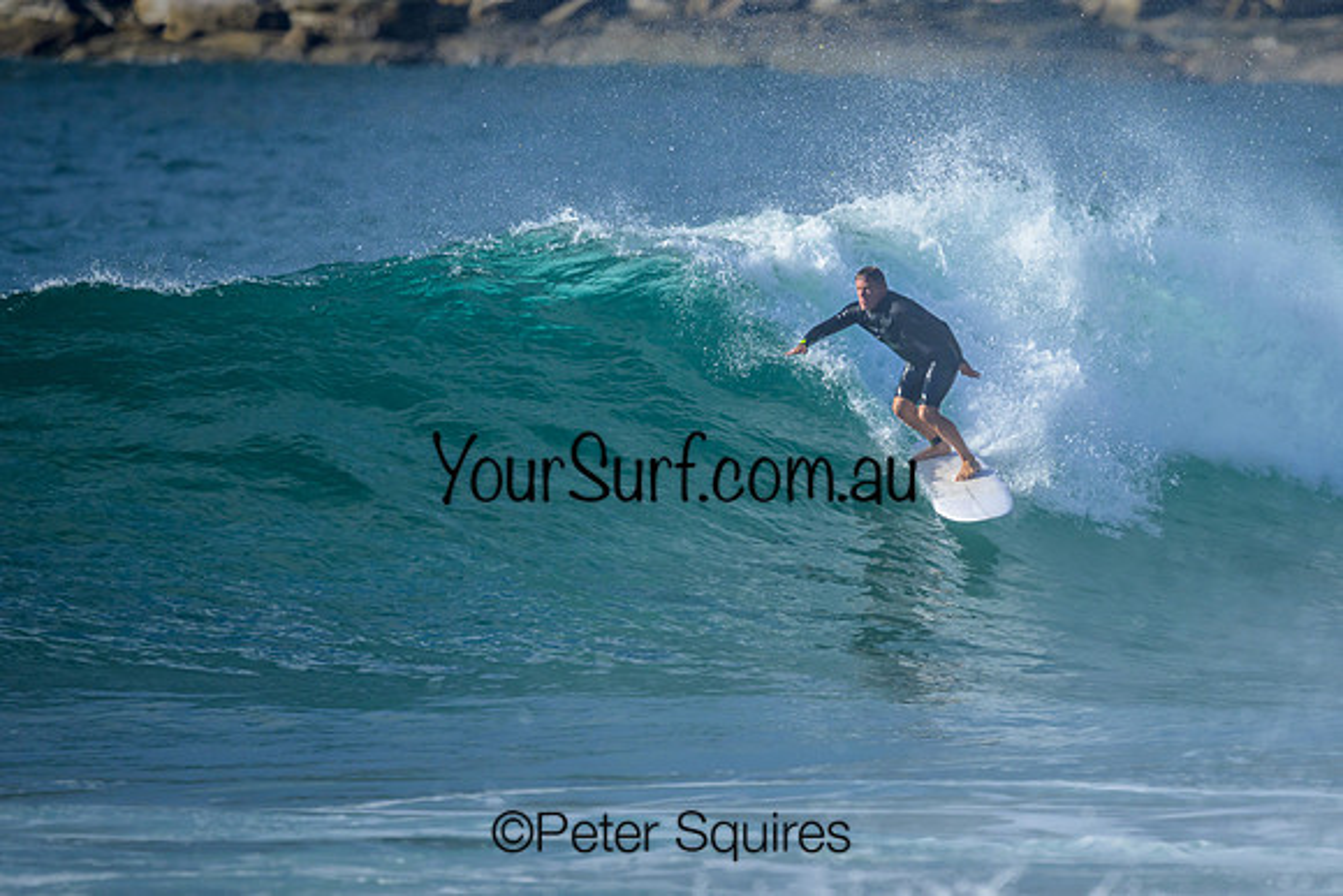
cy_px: 394
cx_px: 918
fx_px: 40789
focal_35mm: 1093
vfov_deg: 1.3
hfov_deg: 1.9
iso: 720
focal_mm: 800
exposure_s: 1/3200
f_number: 6.3
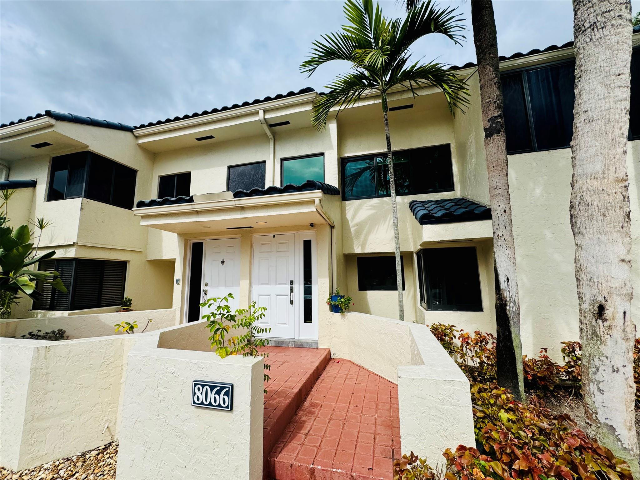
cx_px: 320
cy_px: 240
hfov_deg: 102.1
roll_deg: +0.6
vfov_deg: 85.7
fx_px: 259
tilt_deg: +8.8
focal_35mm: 14
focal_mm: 2.22
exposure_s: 1/3247
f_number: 2.2
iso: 50
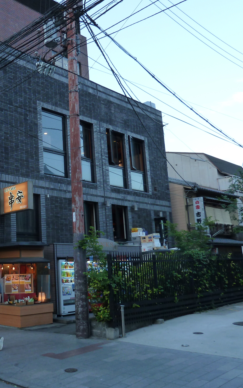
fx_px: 381
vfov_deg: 54.0
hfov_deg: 33.3
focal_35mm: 36
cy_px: 193
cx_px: 20
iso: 125
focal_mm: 4.1
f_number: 3.3
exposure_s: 1/80
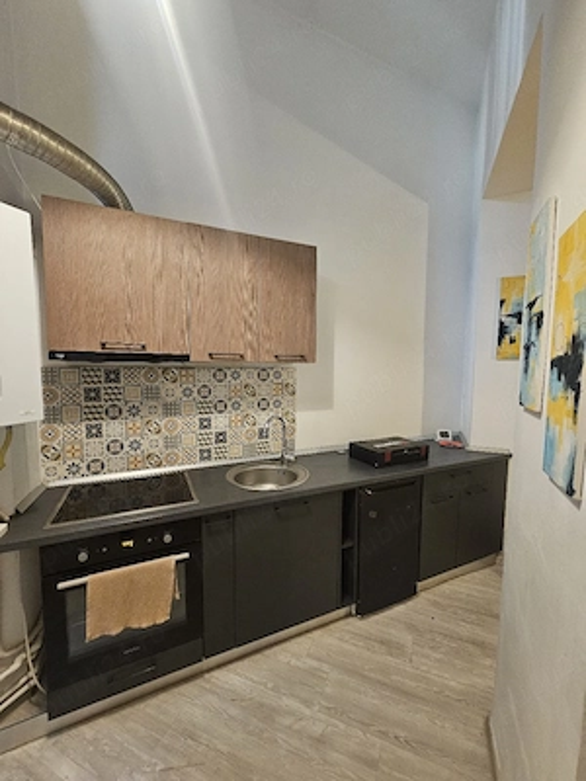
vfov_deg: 106.2
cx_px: 293
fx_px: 293
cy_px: 390
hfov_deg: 89.9
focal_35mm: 13
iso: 500
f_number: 2.2
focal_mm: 2.2
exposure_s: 1/33.4
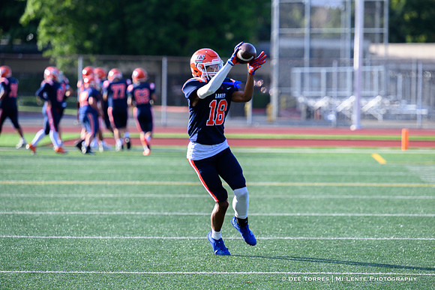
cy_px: 145
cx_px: 218
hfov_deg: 9.8
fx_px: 2538
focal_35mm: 210
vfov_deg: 6.5
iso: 1250
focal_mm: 210
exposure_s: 1/2000
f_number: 4.5
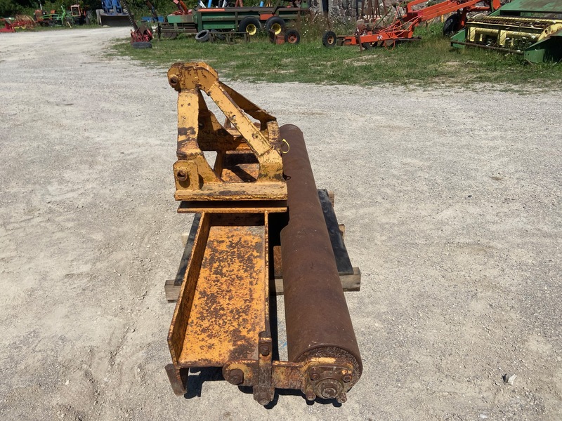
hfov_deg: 67.3
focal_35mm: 26
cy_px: 210
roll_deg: +2.8
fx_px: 422
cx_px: 281
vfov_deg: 53.1
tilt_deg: -28.9
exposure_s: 1/4444
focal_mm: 4.25
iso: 32
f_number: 1.8
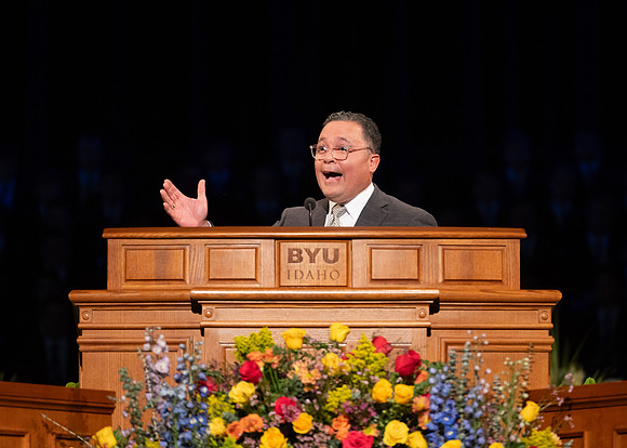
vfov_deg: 6.0
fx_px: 4298
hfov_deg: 8.3
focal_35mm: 241
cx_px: 346
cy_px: 199
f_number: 3.2
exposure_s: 1/320
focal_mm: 200
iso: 1000
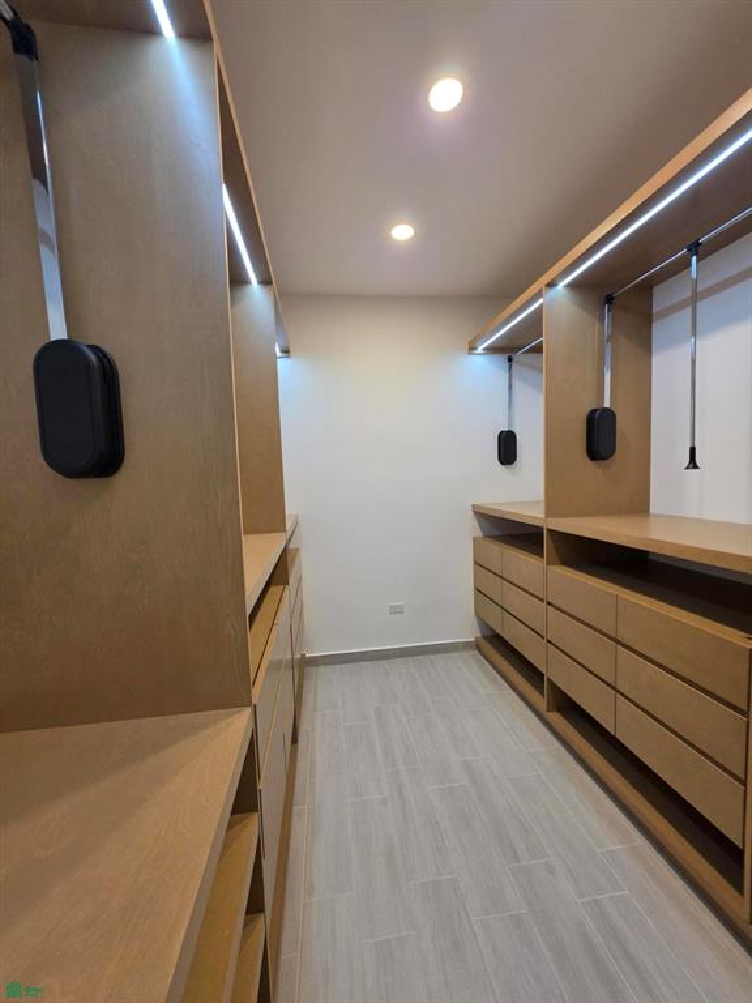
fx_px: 377
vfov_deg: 106.2
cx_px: 376
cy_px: 502
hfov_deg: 89.9
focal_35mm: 13
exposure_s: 1/120
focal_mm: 2.2
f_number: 1.9
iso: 200
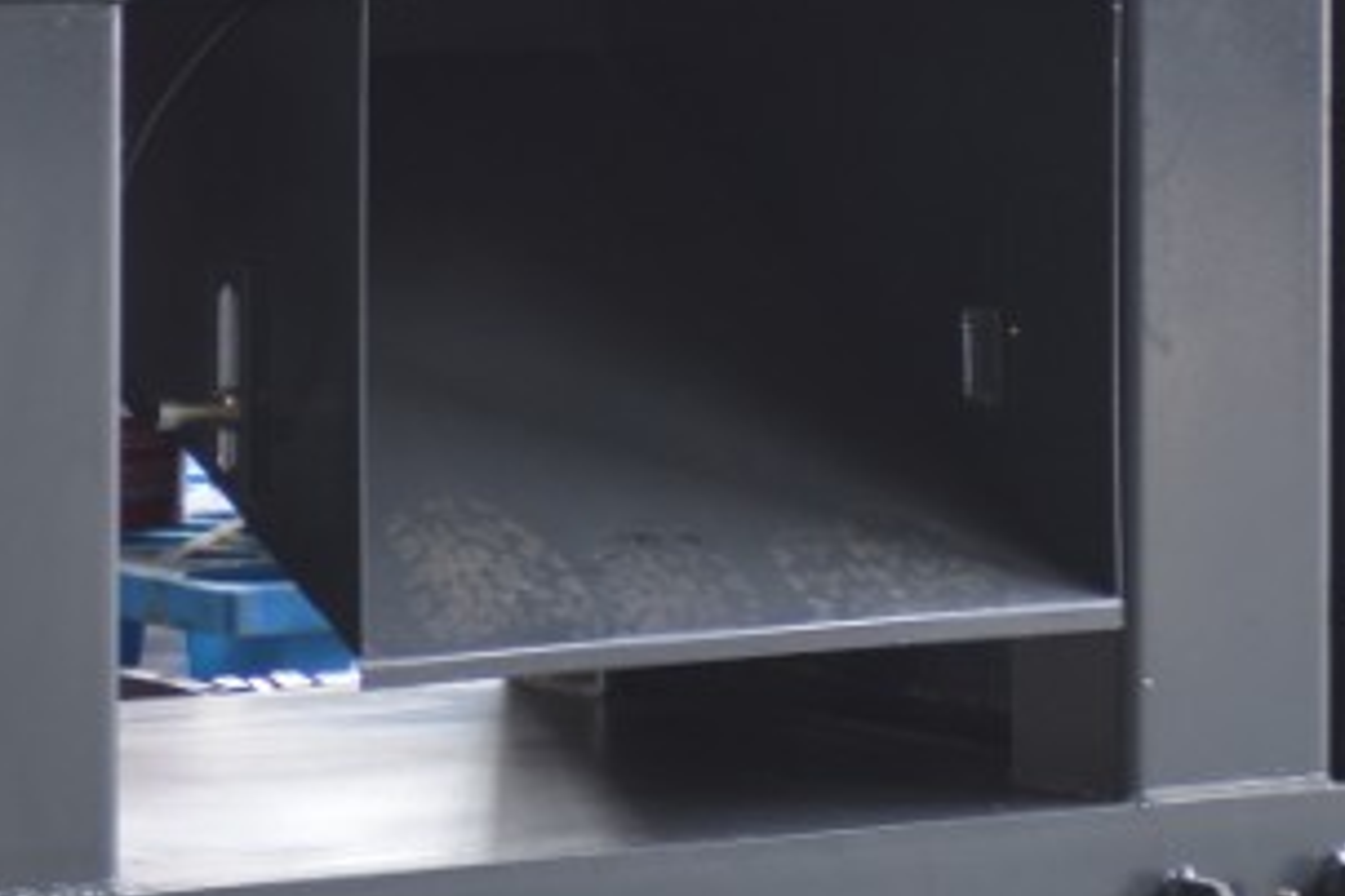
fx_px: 11432
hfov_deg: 6.7
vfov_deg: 4.5
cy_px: -486
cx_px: 311
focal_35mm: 306
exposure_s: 1/8
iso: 160
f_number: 2.8
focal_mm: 58
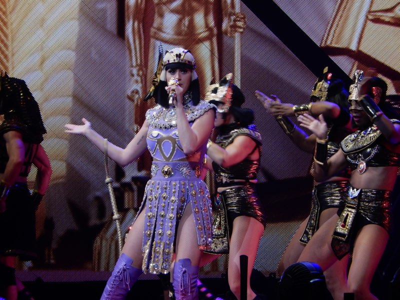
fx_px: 3836
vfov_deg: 4.5
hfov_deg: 6.0
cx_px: 200
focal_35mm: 332
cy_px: 150
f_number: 6
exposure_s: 1/125
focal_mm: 59.5
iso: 360
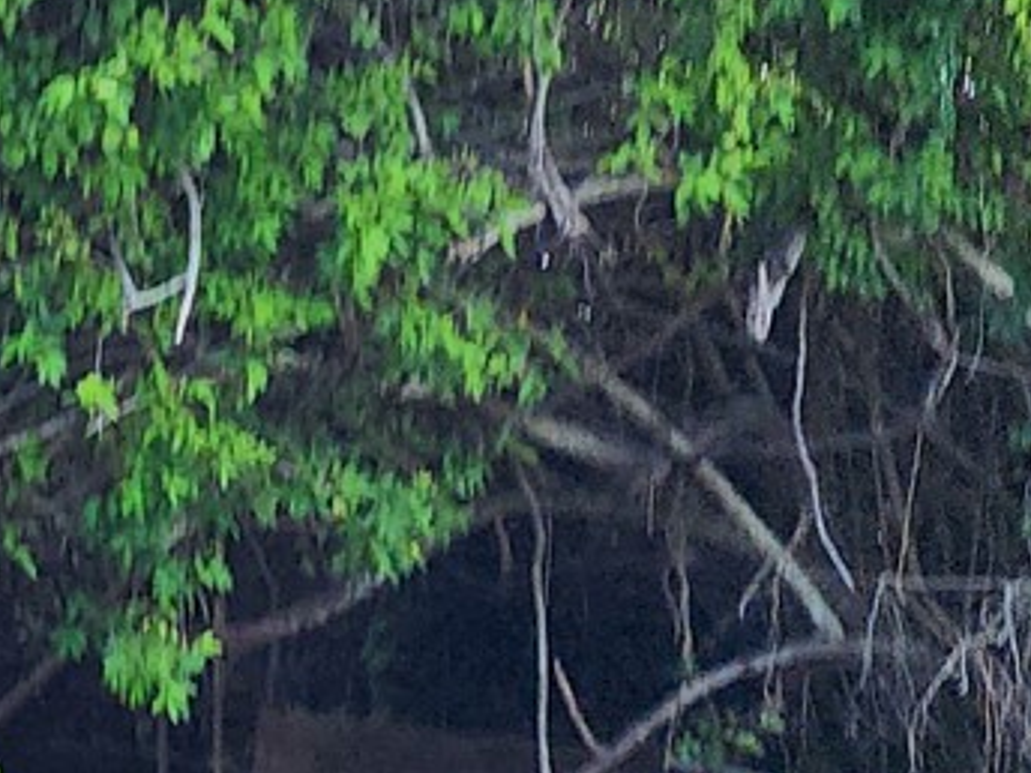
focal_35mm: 107
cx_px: -884
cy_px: 704
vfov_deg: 13.7
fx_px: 3187
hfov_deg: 15.5
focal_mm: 6.4
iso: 12
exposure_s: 1/444
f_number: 1.8
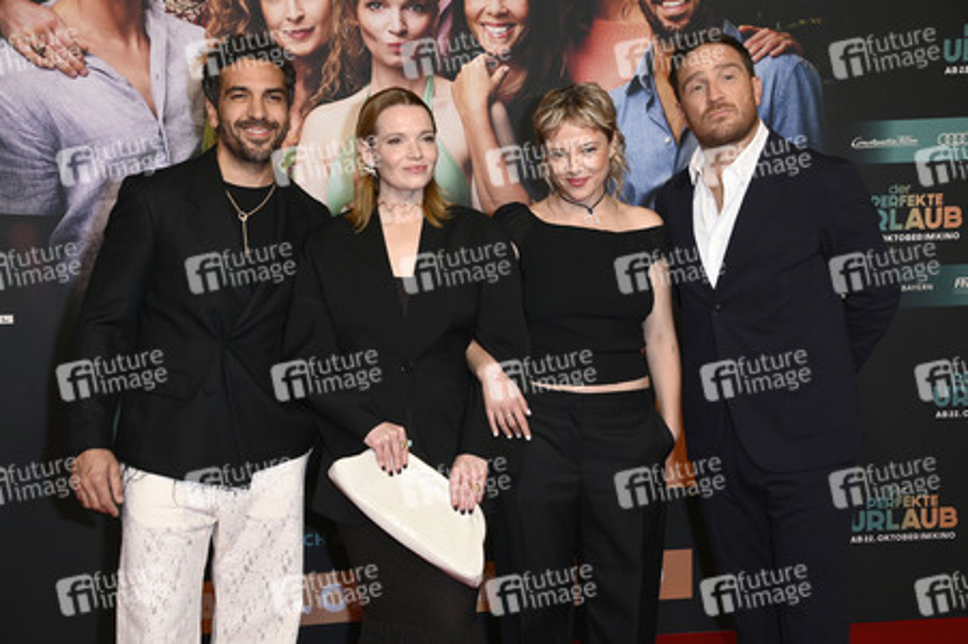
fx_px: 1290
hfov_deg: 41.1
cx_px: 484
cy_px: 322
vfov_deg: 28.0
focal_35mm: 48
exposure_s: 1/250
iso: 1250
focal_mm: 48
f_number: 5.6
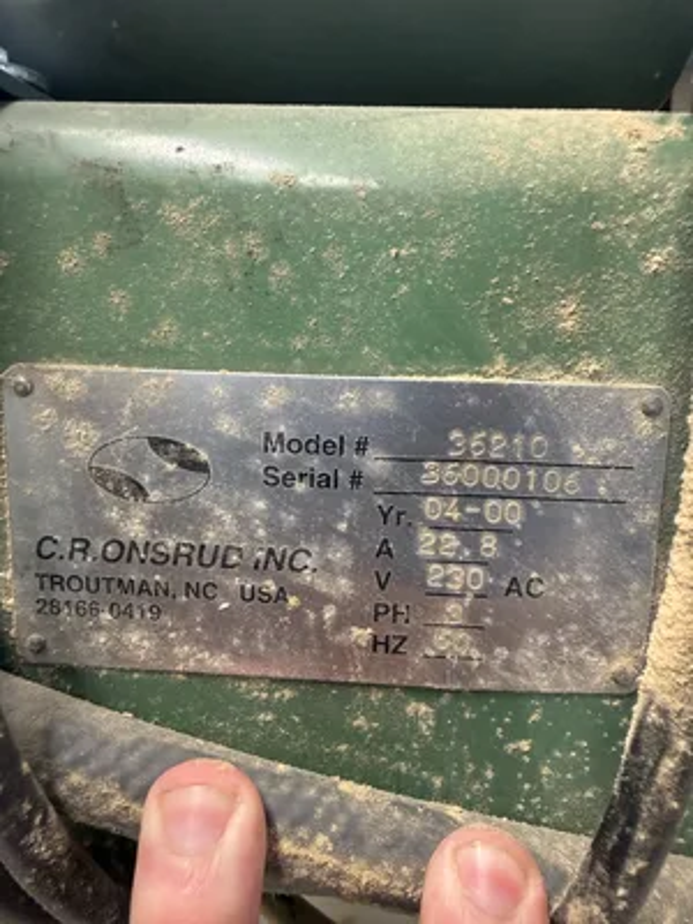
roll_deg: -2.4
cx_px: 346
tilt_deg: -9.2
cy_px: 462
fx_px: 641
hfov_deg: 56.8
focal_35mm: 24
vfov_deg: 71.6
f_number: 2.2
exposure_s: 1/42
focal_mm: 2.22
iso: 250
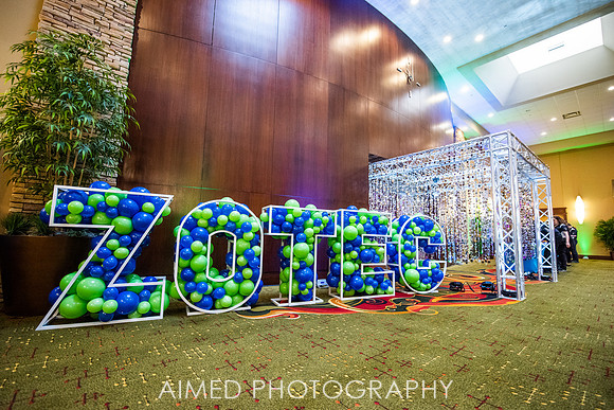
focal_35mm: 15
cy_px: 205
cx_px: 307
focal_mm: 14
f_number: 2.8
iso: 2500
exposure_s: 1/200
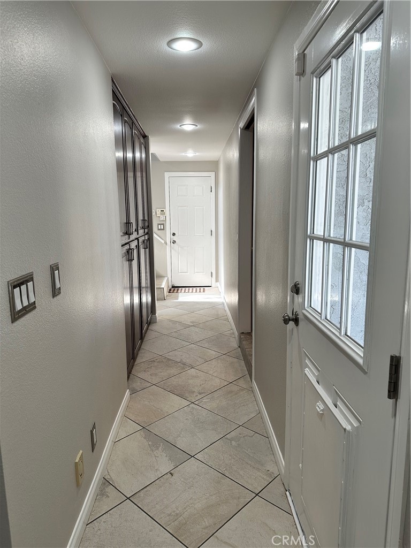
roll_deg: +0.4
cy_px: 274
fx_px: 380
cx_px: 206
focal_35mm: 24
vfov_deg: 71.6
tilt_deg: -8.8
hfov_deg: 56.8
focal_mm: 6.86
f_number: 1.78
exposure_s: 1/120
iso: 100
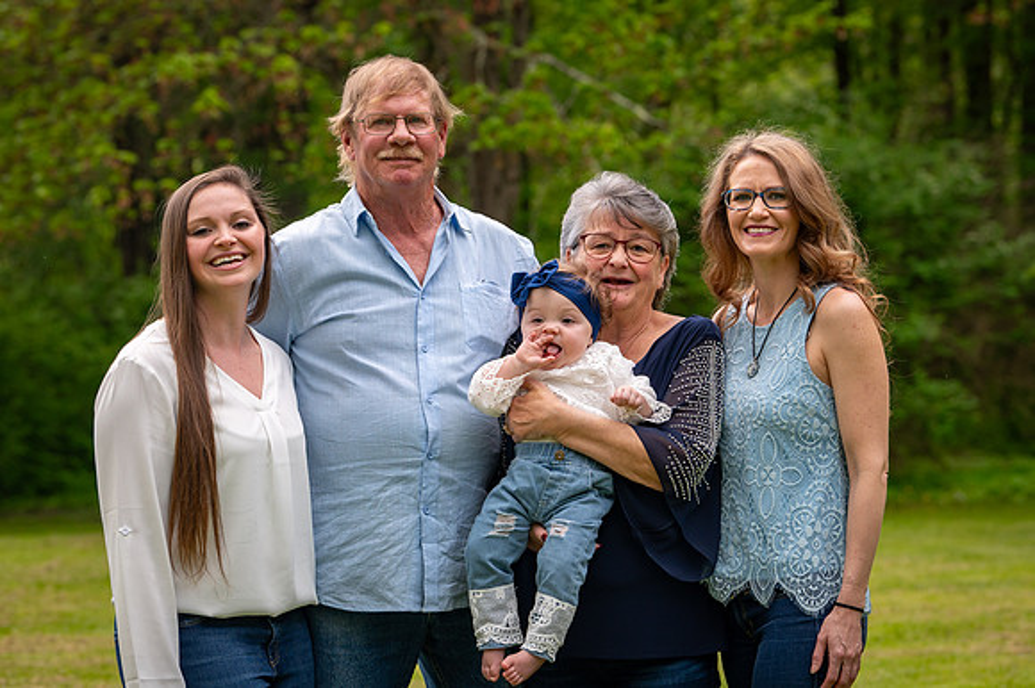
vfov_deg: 10.0
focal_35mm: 137
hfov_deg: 15.0
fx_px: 3932
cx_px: 536
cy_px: 261
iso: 400
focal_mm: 110
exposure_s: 1/800
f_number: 5
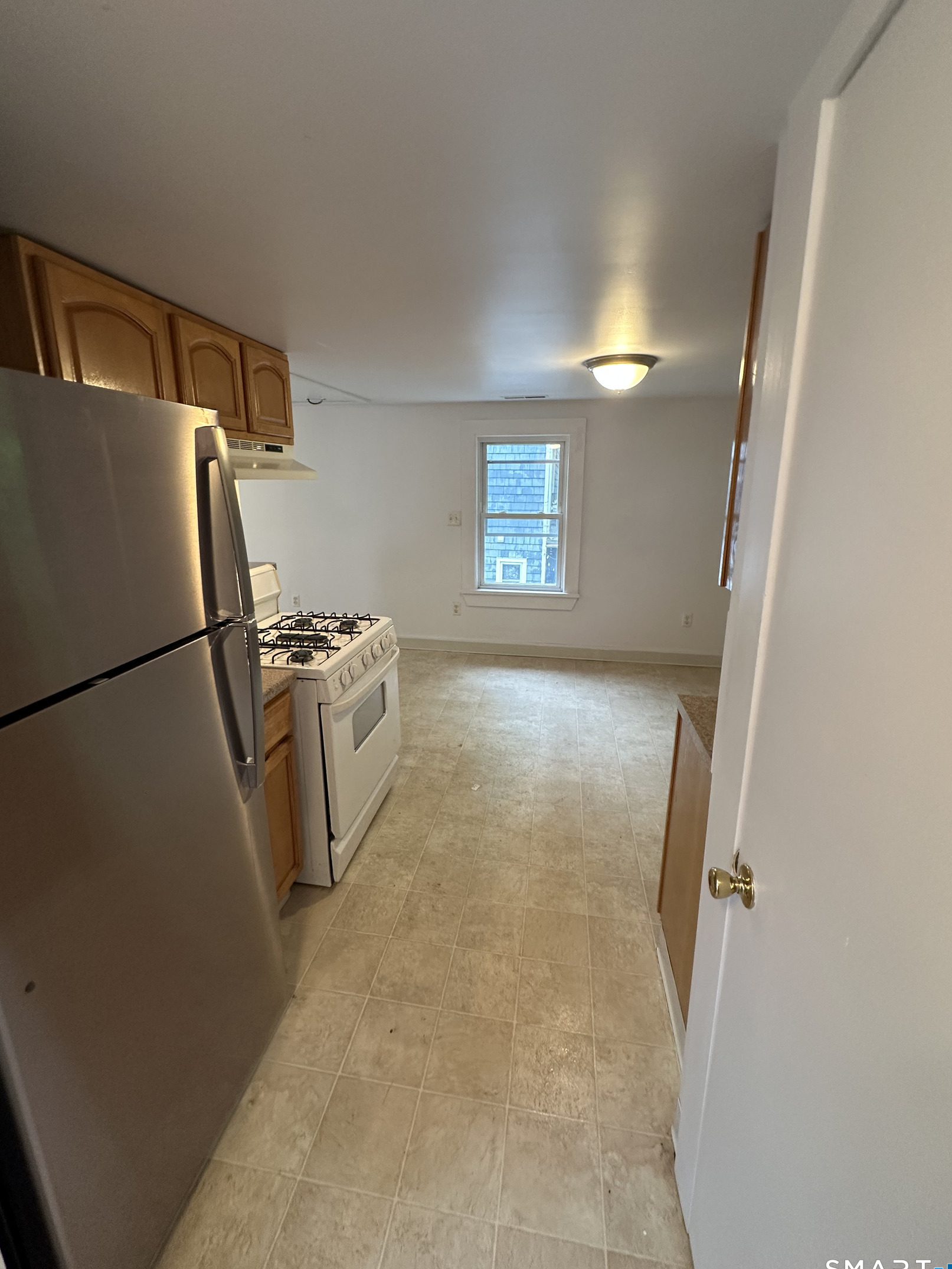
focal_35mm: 15
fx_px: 550
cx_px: 472
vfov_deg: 98.1
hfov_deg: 81.8
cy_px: 611
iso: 200
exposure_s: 1/60
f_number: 2.2
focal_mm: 2.22
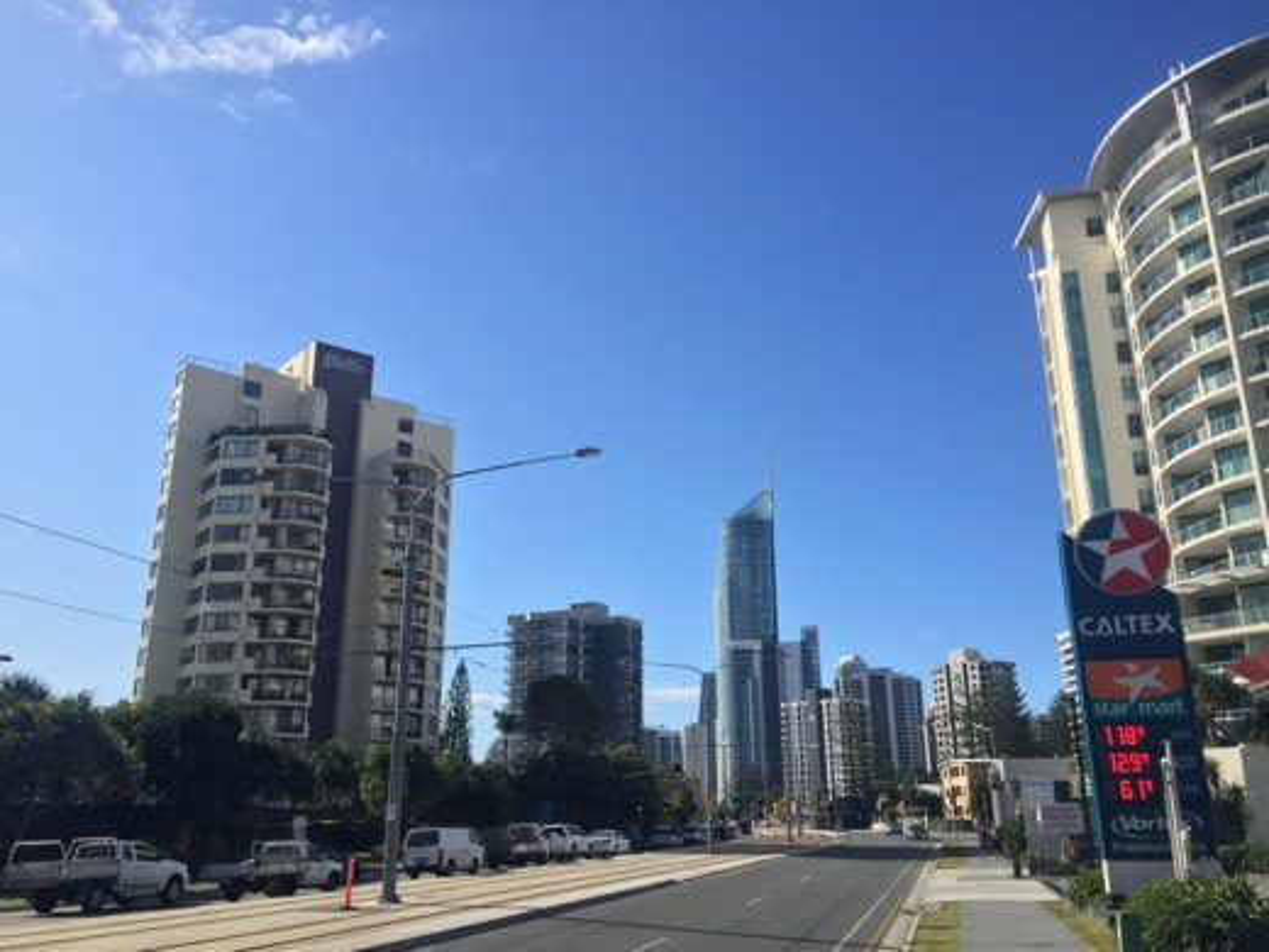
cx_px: 634
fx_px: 1063
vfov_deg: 48.2
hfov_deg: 61.7
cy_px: 476
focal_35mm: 29
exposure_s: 1/1883
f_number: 2.2
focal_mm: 4.15
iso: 32
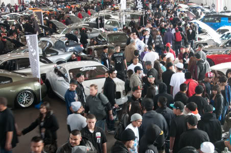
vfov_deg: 20.0
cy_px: 80
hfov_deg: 29.6
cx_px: 143
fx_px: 436
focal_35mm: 68
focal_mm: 32
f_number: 4.5
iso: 200
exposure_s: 1/20
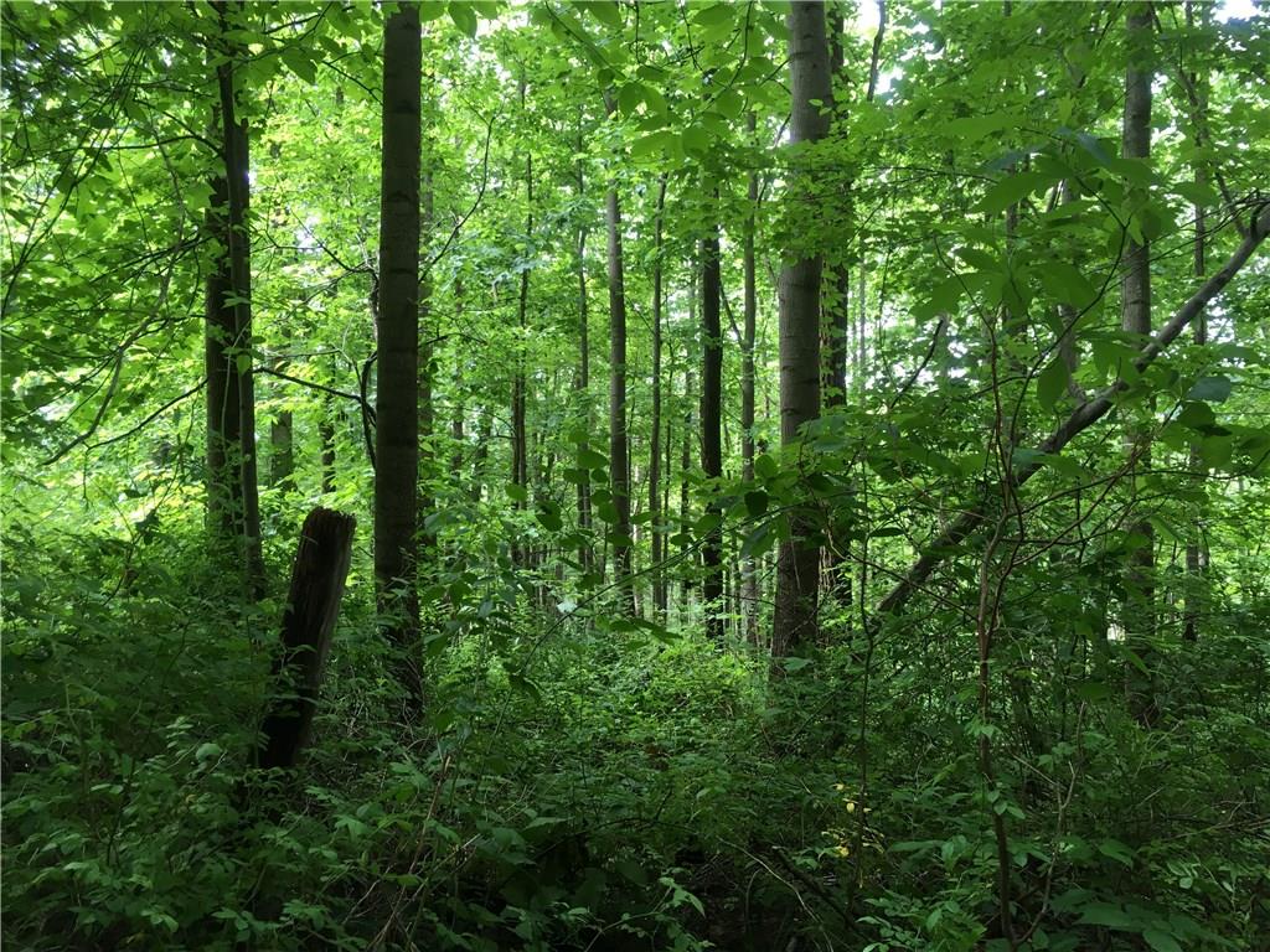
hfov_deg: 61.7
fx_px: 1064
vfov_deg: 48.2
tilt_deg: +0.7
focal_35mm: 29
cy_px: 476
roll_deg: +1.6
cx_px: 635
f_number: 2.2
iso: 25
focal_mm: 4.15
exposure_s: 1/40
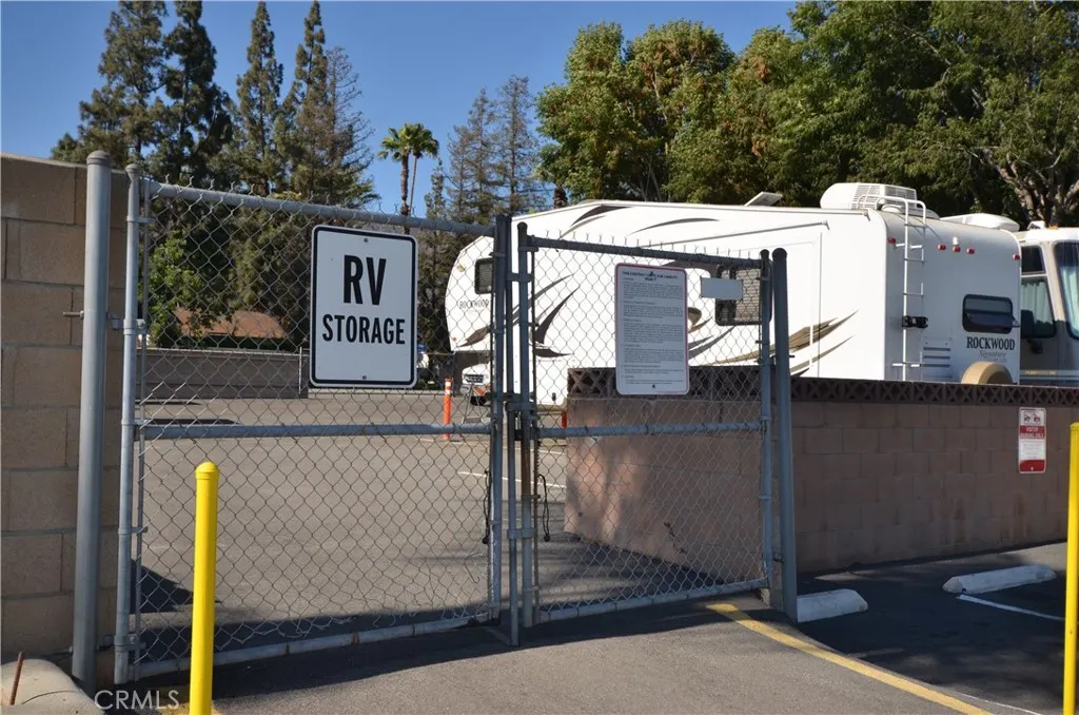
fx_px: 1077
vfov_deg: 36.7
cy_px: 358
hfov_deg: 53.2
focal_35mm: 36
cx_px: 540
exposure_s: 1/250
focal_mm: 24
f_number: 7.1
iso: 100
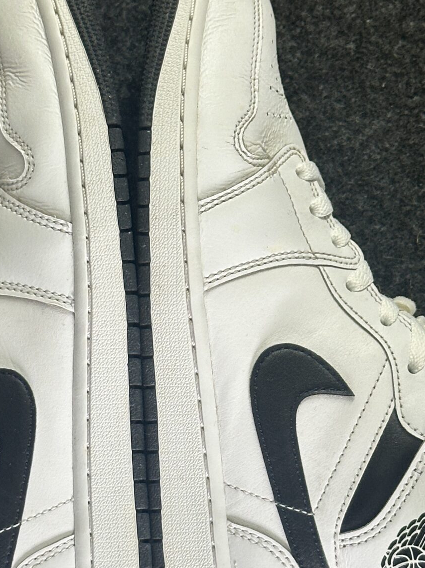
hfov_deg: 13.7
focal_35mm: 108
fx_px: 1769
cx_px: 146
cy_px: 405
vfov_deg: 18.1
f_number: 1.78
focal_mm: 6.86
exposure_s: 1/50
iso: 125
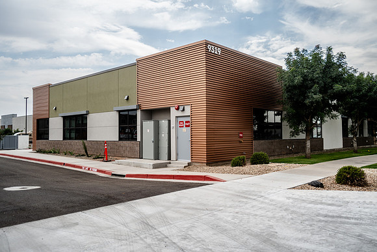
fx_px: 314
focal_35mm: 30
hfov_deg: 61.9
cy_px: 126
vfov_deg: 43.6
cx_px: 188
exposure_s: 1/640
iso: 125
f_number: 4
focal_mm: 30
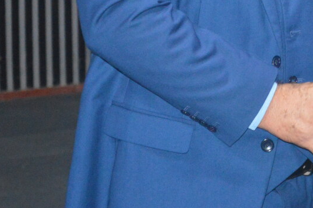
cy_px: -88
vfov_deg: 5.5
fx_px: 2159
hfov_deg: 8.2
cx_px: 413
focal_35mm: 249
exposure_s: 1/60
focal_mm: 55
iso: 3200
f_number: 5.6
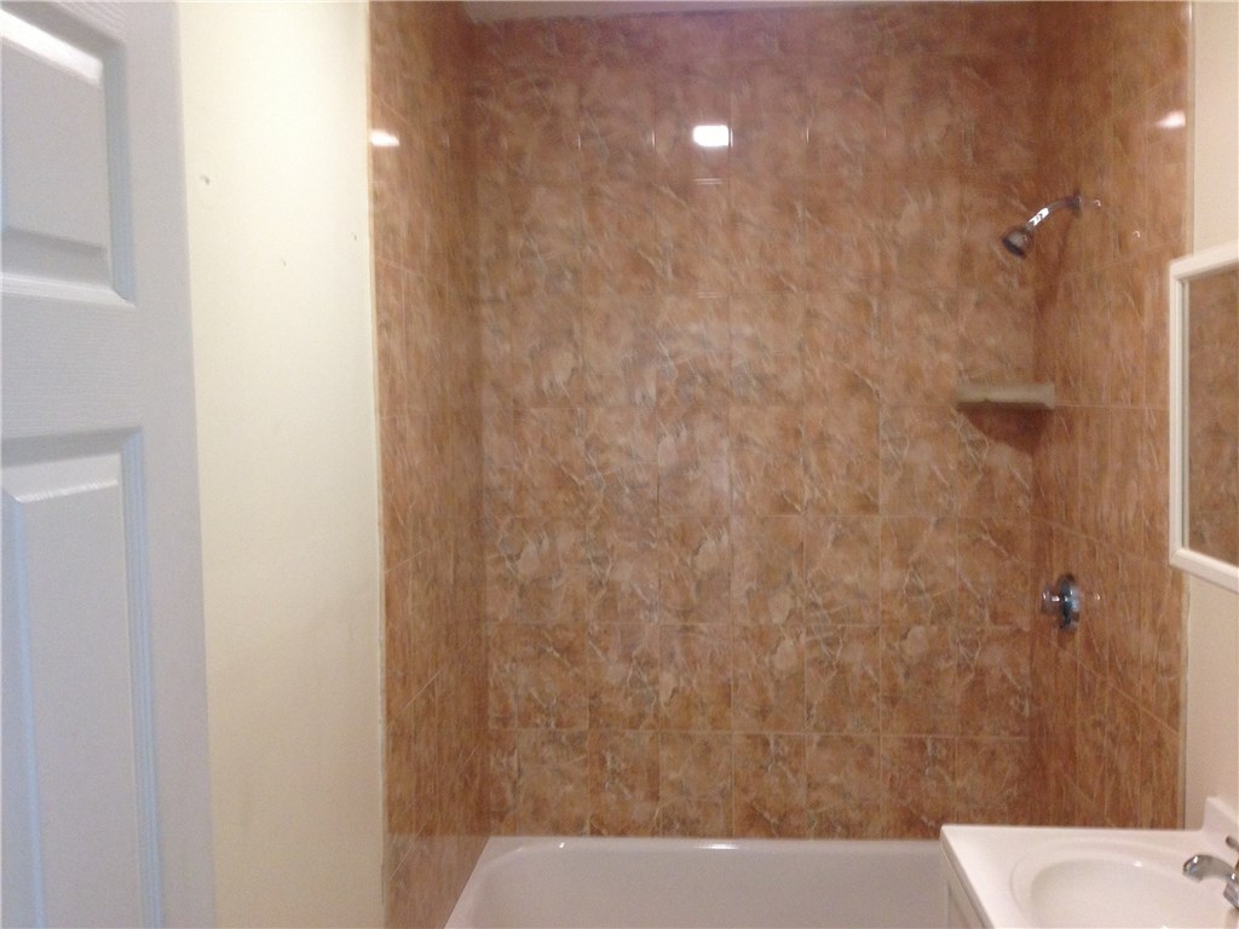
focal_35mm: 35
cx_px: 620
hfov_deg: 52.6
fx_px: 1253
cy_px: 464
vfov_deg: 40.7
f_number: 2.4
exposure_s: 1/20
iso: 200
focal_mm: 4.28
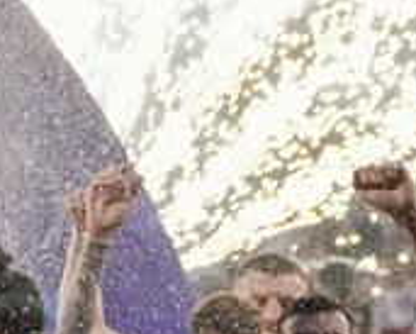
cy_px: 438
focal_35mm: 793
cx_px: -404
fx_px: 9769
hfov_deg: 2.4
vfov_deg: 2.0
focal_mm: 141
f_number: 5.6
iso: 3200
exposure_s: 1/800
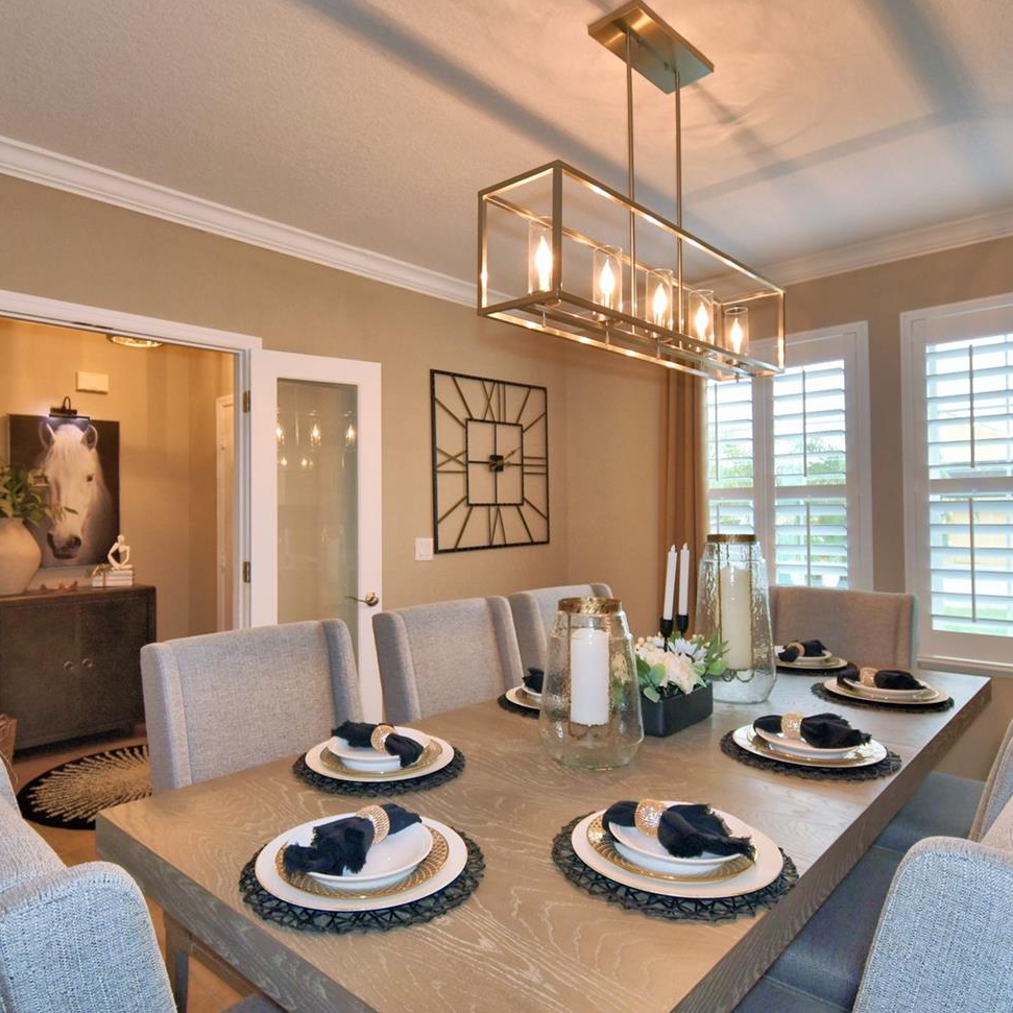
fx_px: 695
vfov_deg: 72.1
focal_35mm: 21
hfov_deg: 72.1
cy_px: 500
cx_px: 480
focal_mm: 10
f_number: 4.5
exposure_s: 1/30
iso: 280
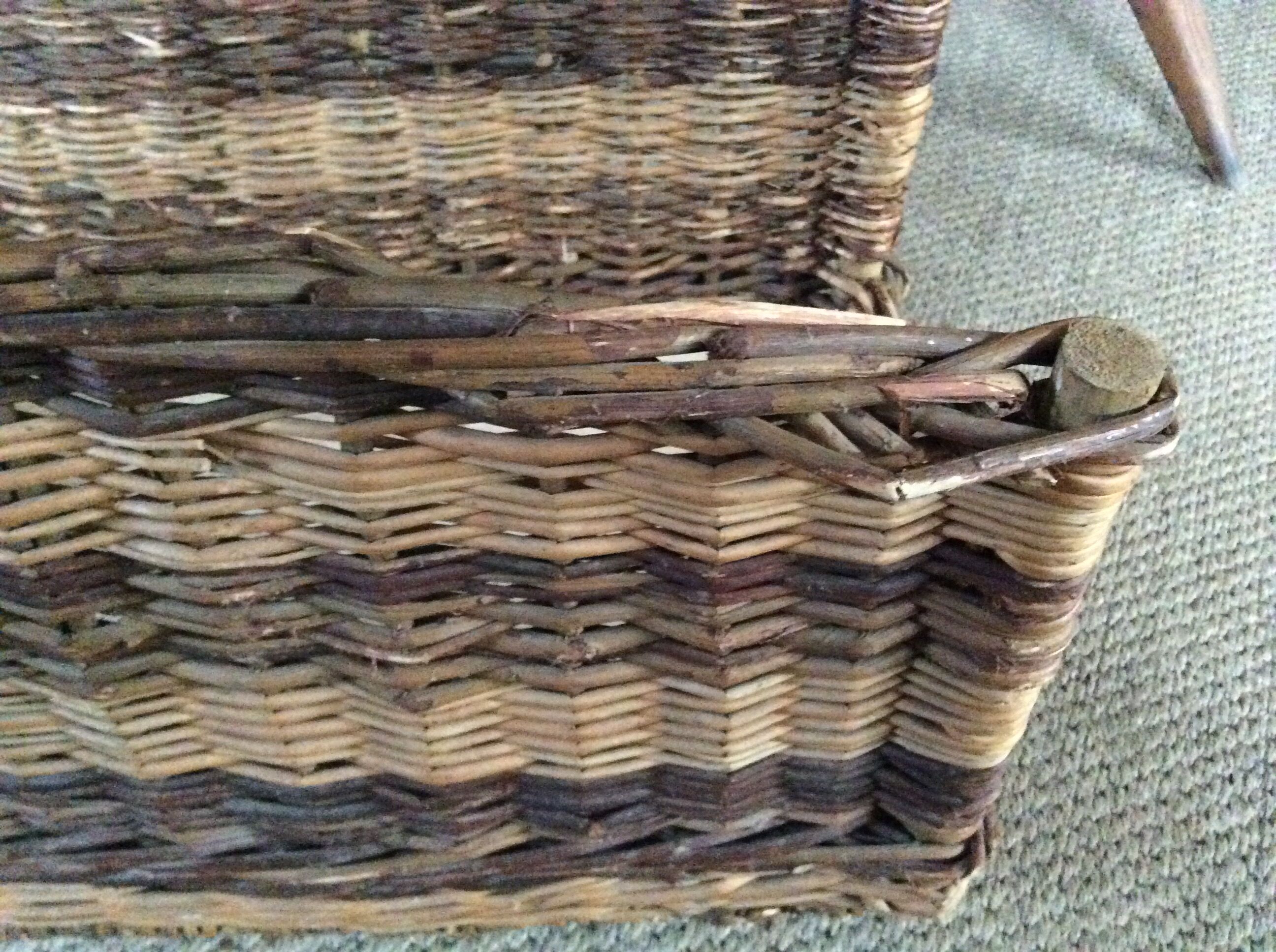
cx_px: 638
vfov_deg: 44.1
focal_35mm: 32
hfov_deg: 56.9
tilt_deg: -46.2
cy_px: 476
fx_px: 1178
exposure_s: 1/17
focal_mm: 3.3
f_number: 2.4
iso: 800
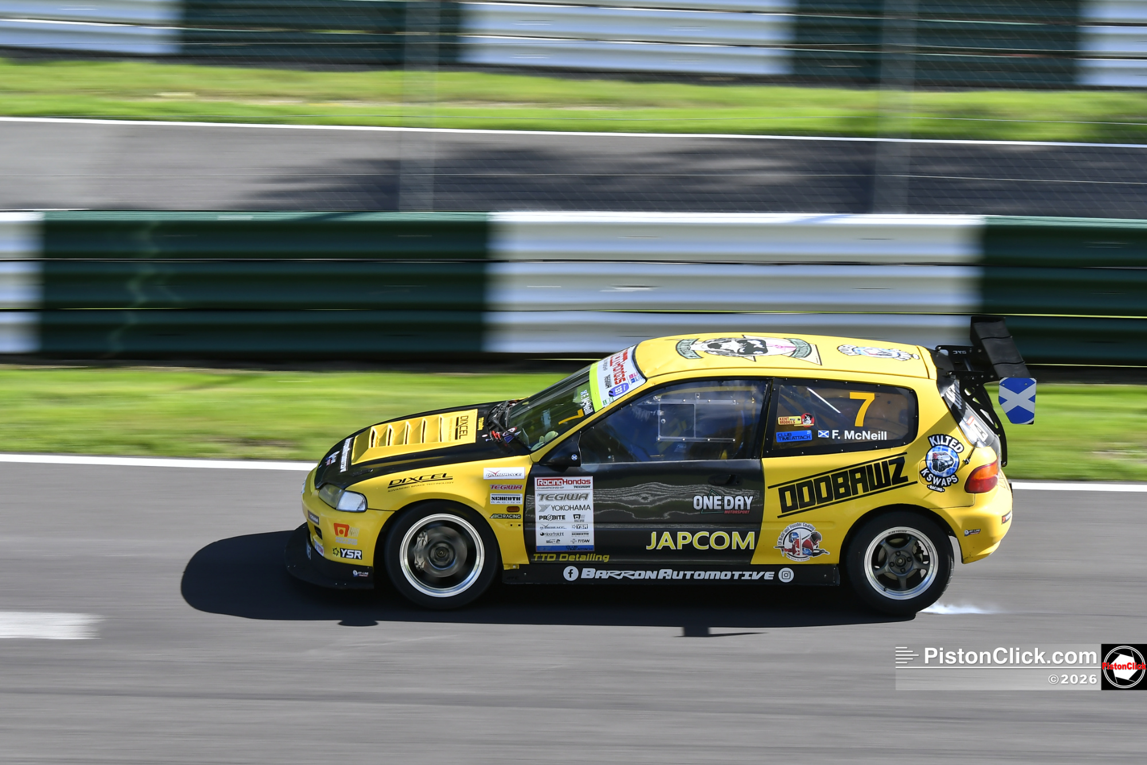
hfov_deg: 19.5
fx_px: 3345
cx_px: 574
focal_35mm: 105
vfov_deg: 13.0
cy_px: 382
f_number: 5.6
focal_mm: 70
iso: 200
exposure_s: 1/160
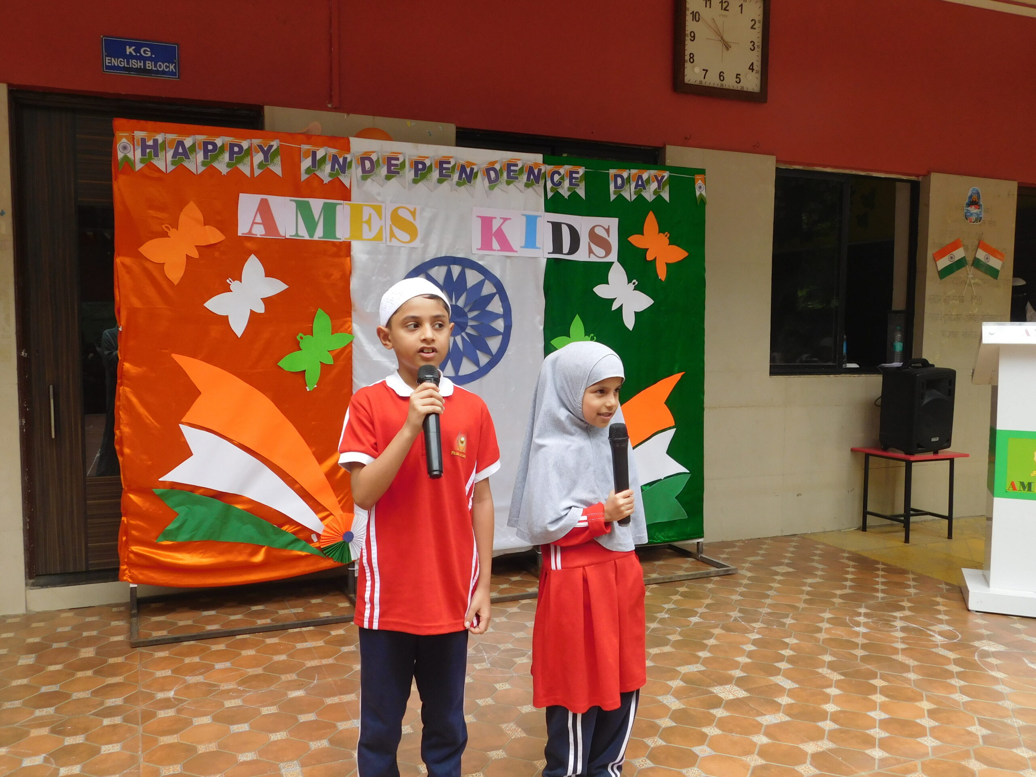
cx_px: 518
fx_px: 898
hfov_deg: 60.0
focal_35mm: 30
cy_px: 388
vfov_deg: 46.8
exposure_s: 1/250
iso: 125
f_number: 3.2
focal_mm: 5.3
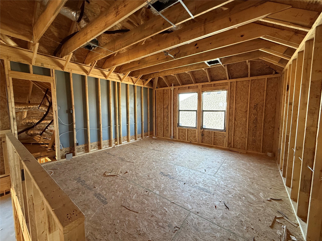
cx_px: 161
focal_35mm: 14
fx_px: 130
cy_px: 120
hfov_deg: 102.1
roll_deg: +0.2
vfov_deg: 85.7
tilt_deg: -4.7
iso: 320
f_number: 2.2
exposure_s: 1/87
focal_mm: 2.22
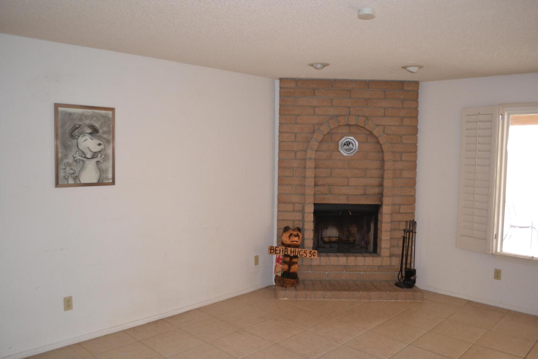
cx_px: 269
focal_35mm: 27
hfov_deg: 67.4
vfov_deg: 47.9
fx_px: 403
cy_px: 180
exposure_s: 1/60
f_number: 3.5
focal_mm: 18
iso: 1250
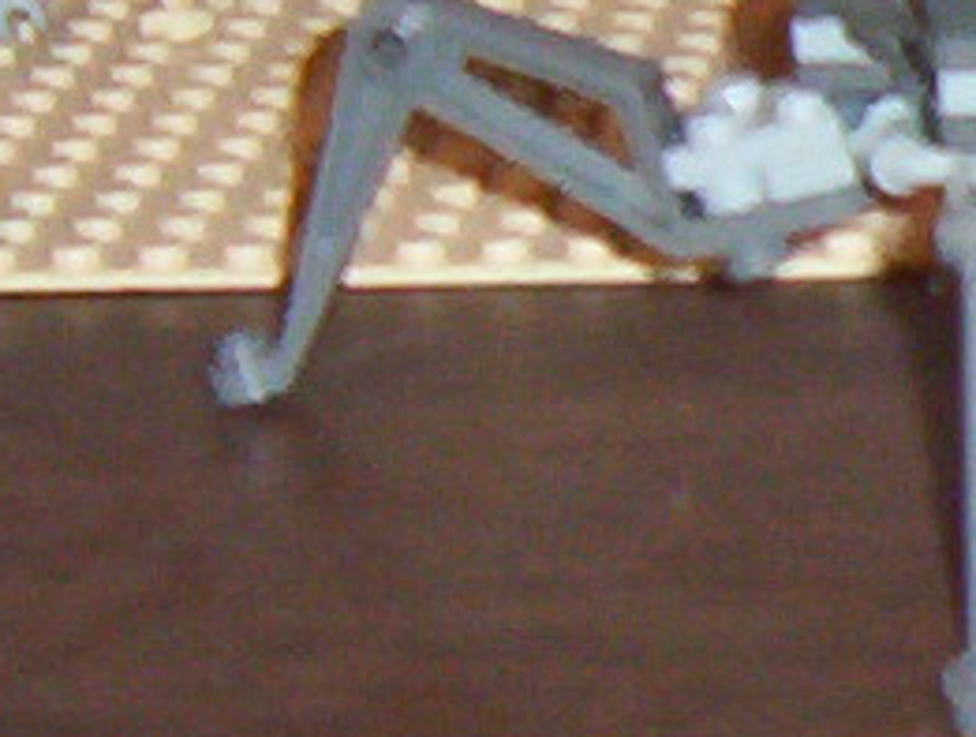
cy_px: 374
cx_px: 2382
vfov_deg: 6.6
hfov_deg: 8.1
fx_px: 6359
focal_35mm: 225
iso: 140
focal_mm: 5.54
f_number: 2.76
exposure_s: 1/30
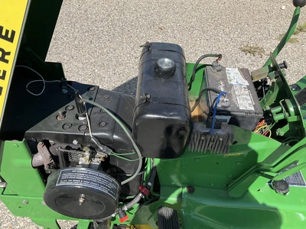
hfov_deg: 61.7
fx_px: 256
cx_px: 153
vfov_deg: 48.2
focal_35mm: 29
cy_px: 114
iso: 25
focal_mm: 3
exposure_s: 1/1626
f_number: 1.8
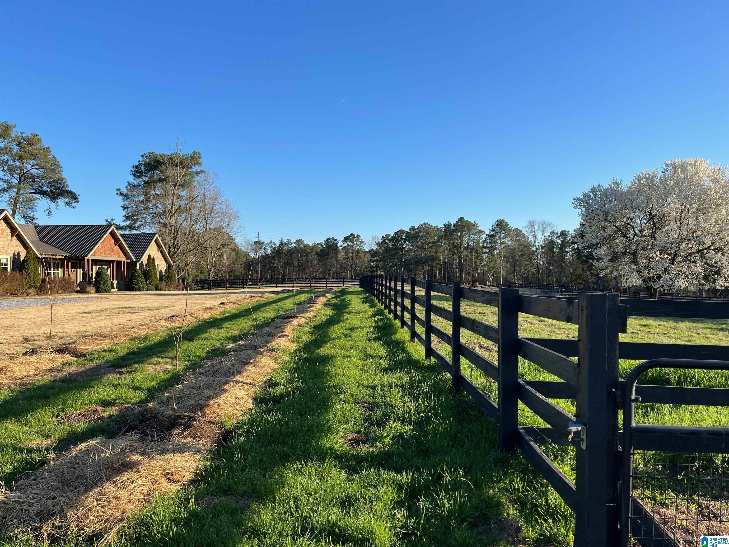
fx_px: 548
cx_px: 364
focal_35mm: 26
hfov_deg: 67.3
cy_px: 274
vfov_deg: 53.1
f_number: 1.6
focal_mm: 5.1
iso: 50
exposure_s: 1/1923
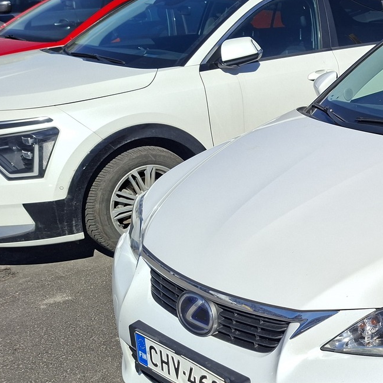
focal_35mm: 45
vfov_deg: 37.2
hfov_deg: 33.9
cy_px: 248
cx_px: 392
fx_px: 563
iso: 50
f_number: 1.8
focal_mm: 5.54
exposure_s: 1/3472
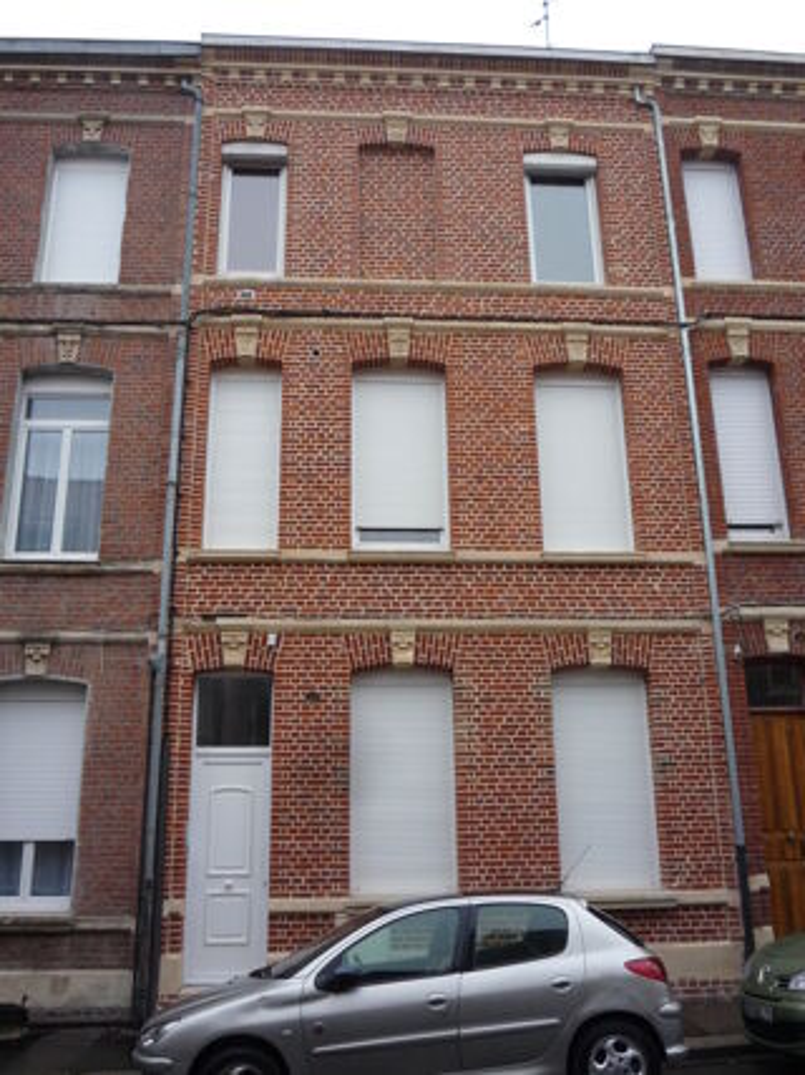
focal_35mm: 30
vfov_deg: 60.0
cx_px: 402
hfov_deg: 46.8
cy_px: 538
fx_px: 931
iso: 100
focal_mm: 5.2
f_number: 3.3
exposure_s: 1/60
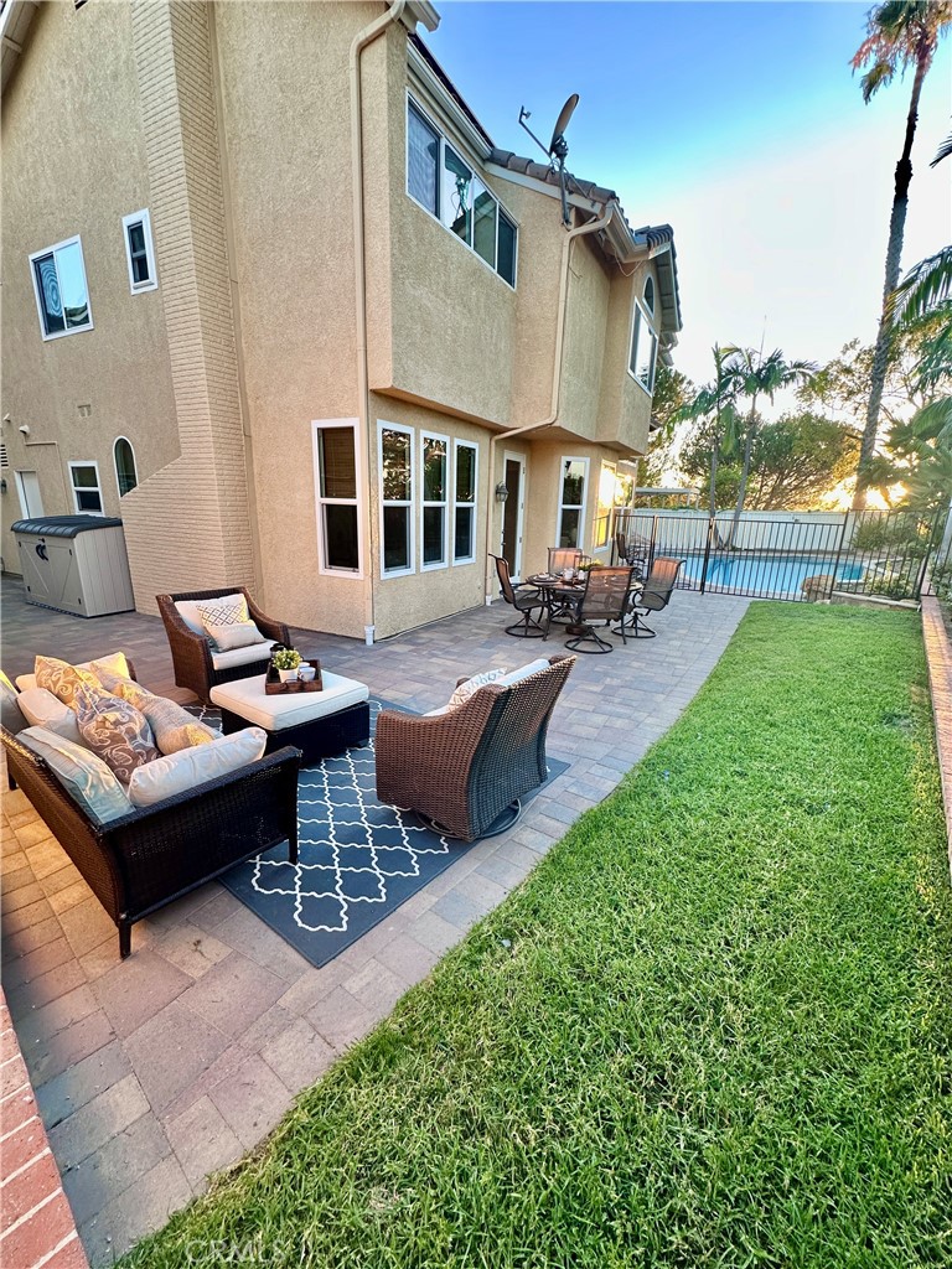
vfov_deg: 102.1
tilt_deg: -15.1
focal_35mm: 14
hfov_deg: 85.7
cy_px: 634
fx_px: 513
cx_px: 476
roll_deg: -2.6
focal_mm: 2.22
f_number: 2.2
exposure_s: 1/99
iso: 100
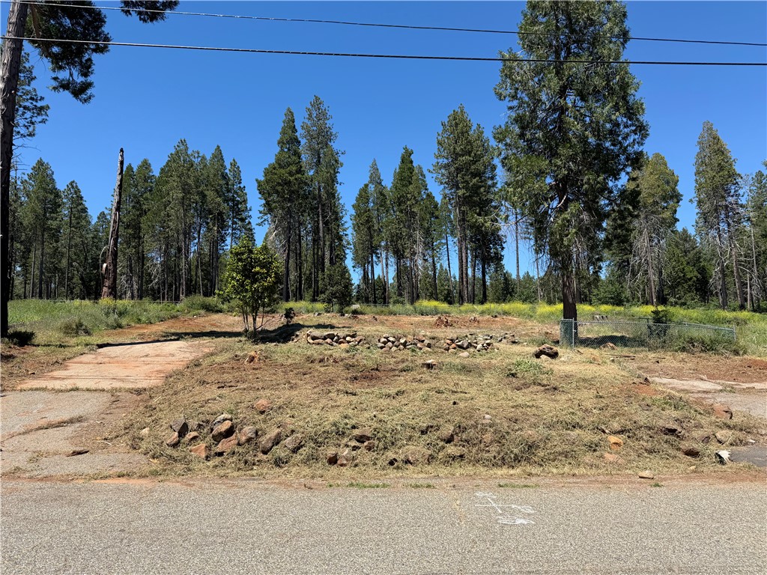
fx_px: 532
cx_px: 384
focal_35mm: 24
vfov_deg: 56.8
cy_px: 288
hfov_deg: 71.6
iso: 80
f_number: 1.78
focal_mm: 6.76
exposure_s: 1/3279
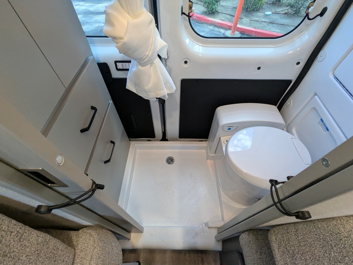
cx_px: 176
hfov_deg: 94.4
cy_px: 132
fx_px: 163
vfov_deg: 78.2
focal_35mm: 16
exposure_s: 1/117
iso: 356
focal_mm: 2.35
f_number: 2.2
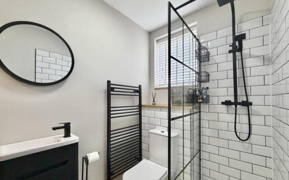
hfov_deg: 101.5
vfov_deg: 74.6
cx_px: 144
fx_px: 118
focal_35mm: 15
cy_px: 97
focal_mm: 2.22
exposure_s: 1/100
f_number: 2.2
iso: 160
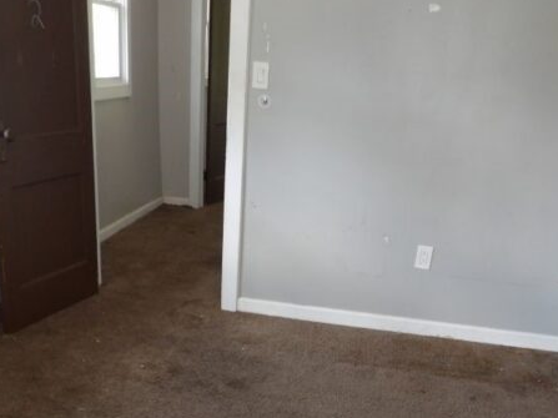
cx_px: 312
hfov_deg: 43.8
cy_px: 367
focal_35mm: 43
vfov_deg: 32.1
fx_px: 693
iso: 200
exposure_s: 1/33
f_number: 3.2
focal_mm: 4.3
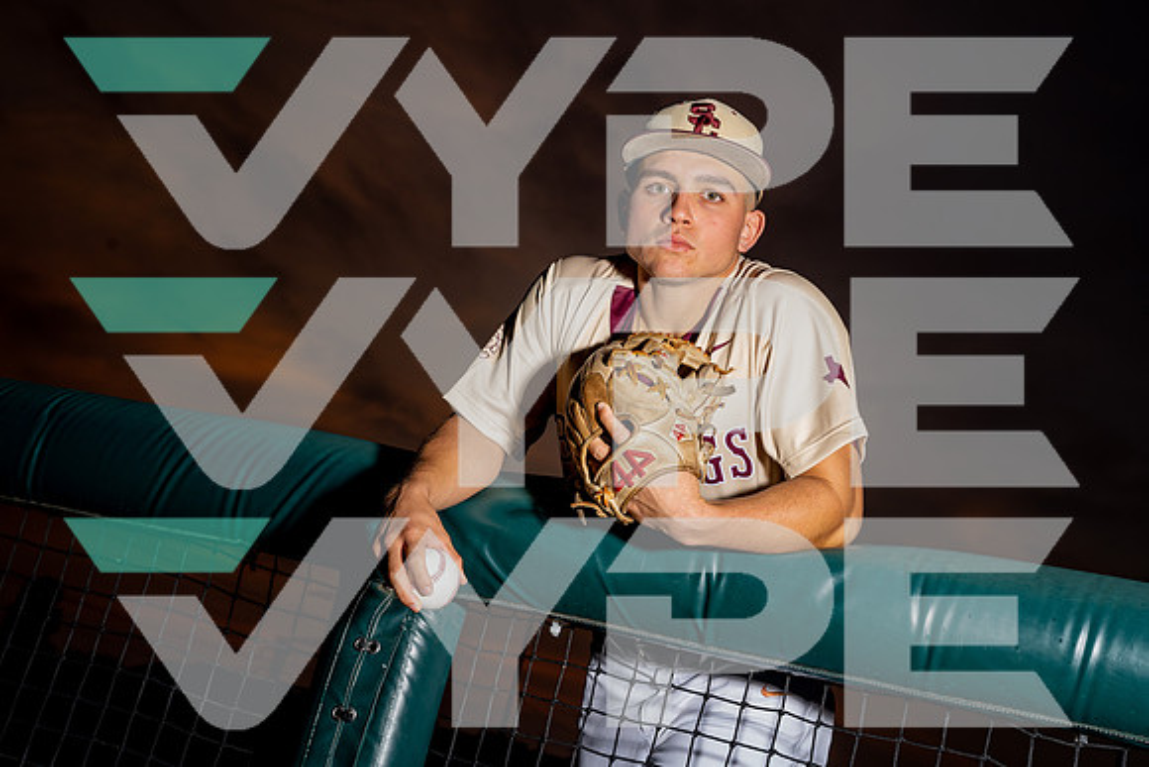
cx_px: 574
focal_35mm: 54
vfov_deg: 25.1
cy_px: 384
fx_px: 1724
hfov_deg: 36.9
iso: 250
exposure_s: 1/250
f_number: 8
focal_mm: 54
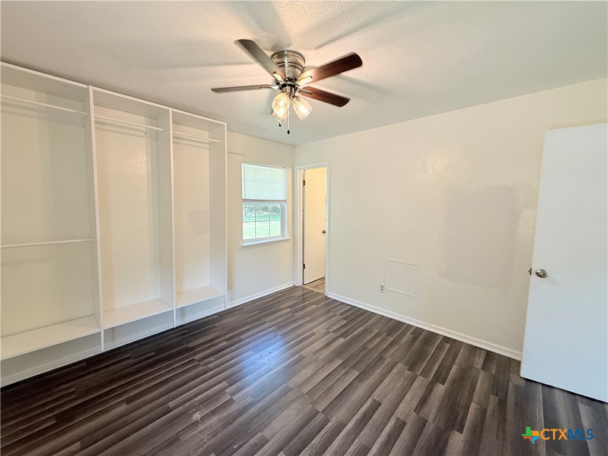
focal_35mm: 14
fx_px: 246
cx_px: 304
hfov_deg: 102.1
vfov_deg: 85.7
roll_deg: +0.3
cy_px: 228
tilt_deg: -4.9
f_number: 2.2
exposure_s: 1/120
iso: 200
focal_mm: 2.22
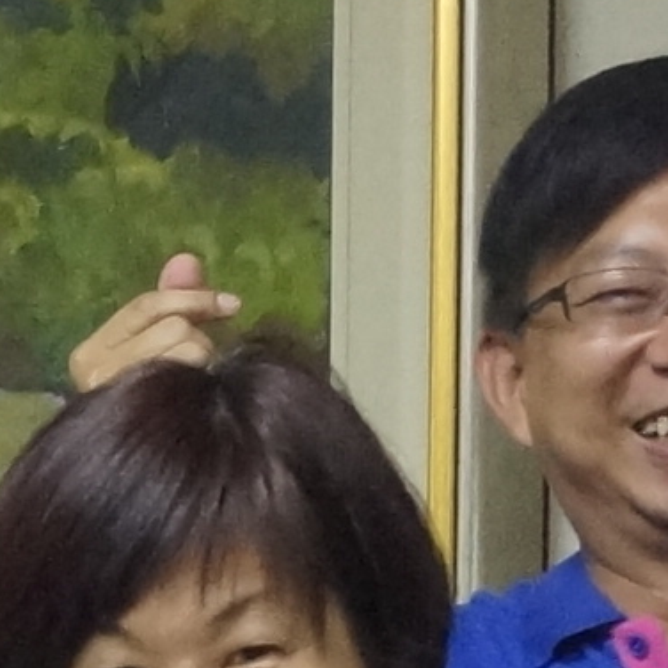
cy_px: 1793
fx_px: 5655
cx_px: -750
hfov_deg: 6.5
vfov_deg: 6.3
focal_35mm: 259
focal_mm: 18
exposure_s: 1/100
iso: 1600
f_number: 5
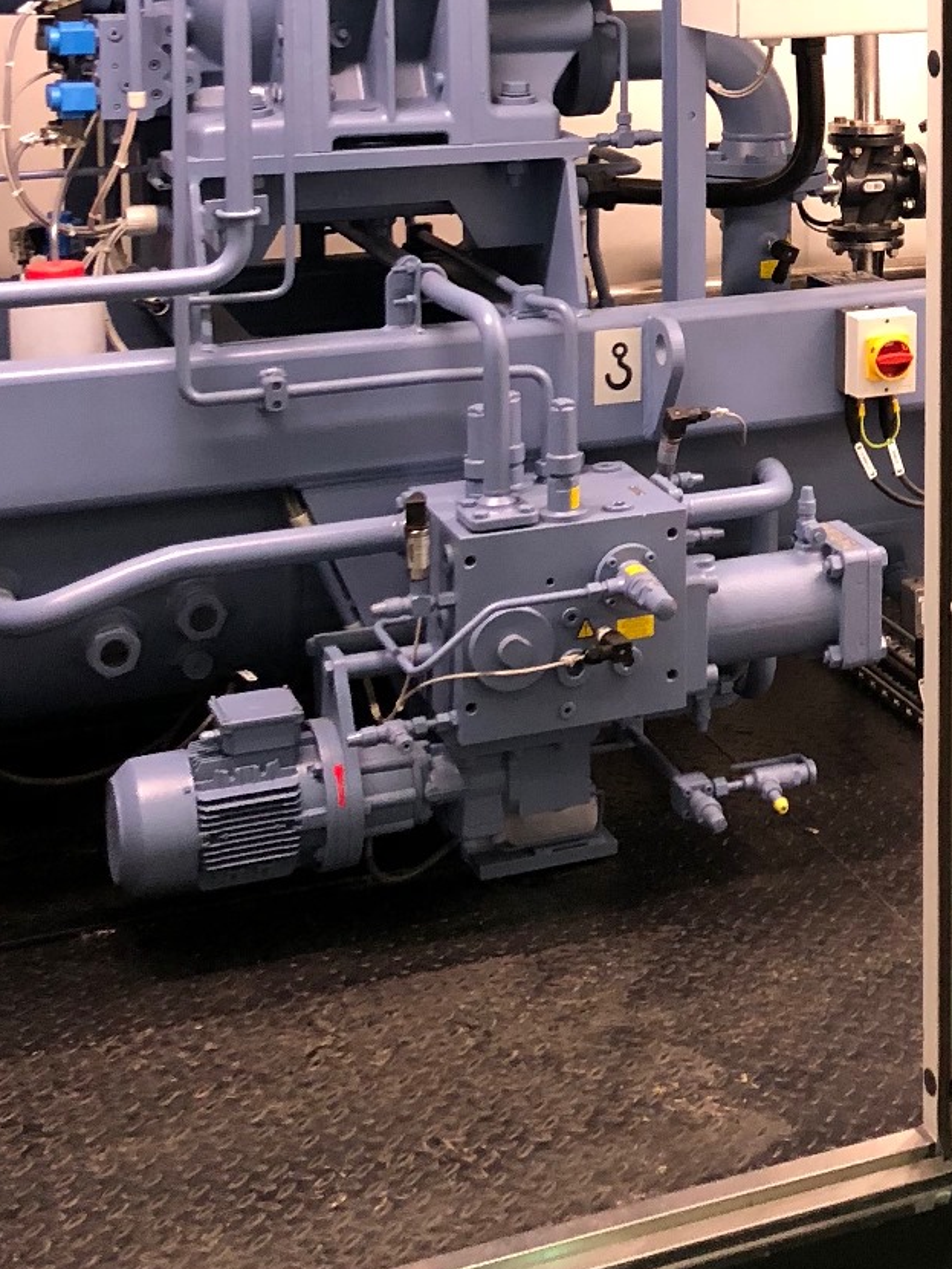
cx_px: 1102
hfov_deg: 20.4
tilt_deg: -4.2
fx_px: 2492
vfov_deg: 27.2
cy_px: 43
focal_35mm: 68
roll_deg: -0.1
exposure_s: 1/14
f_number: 1.8
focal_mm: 4
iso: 100
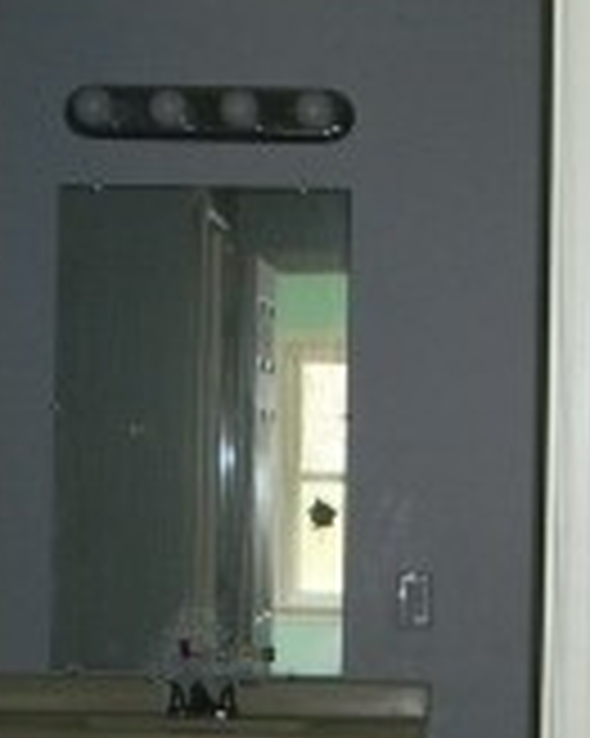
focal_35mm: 145
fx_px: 3168
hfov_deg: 10.6
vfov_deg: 13.2
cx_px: 396
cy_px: 662
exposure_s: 1/60
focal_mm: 6.2
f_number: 2.7
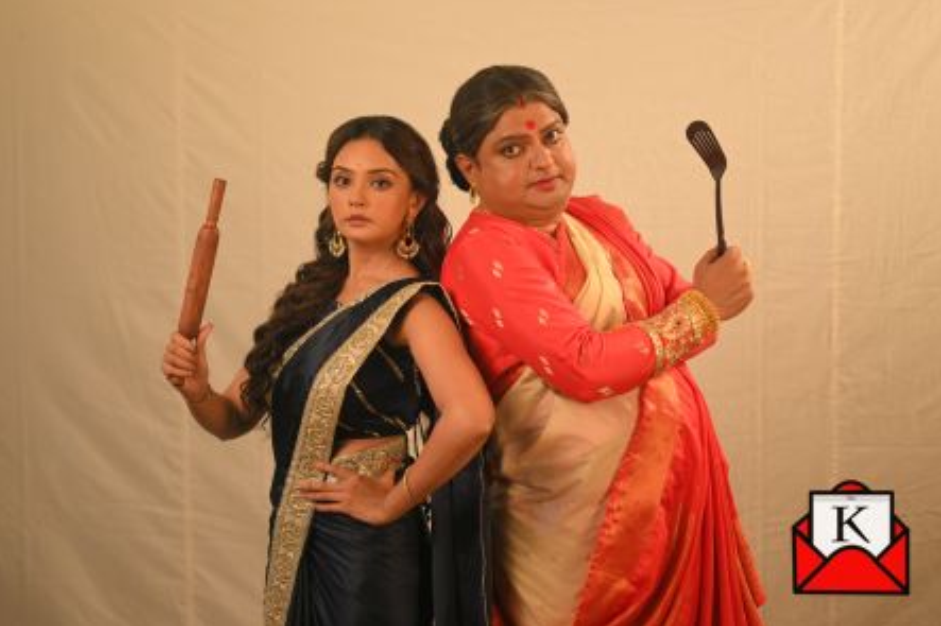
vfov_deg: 15.9
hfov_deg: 23.7
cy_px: 311
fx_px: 2247
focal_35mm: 86
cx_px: 469
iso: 4000
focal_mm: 85
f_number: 1.8
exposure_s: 1/160
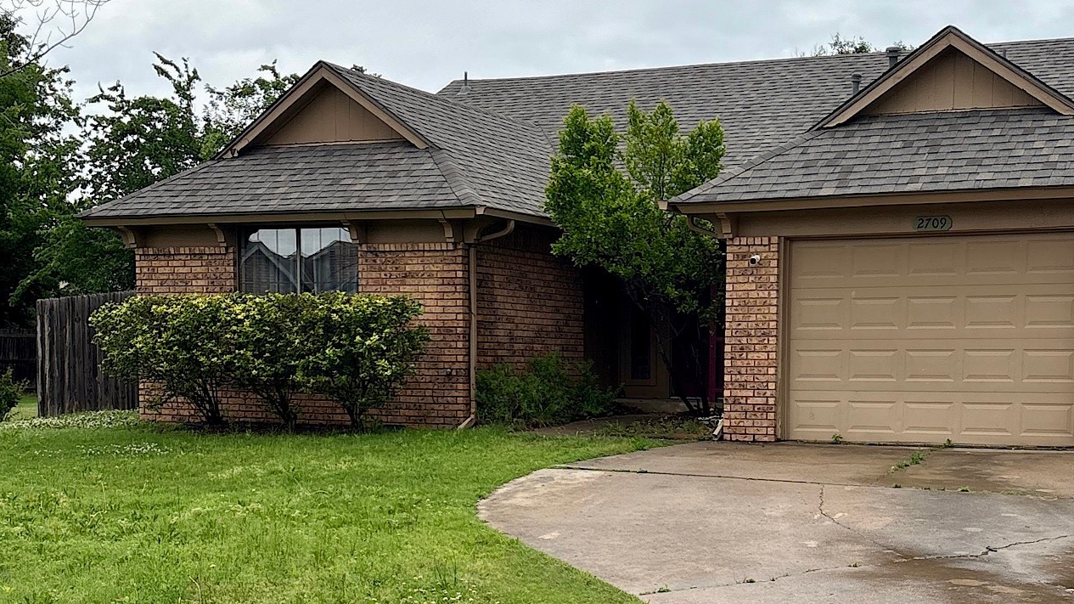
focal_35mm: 43
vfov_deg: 26.9
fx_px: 1224
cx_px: 616
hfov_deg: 47.2
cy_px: 519
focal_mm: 5.96
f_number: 1.6
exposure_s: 1/1953
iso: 50
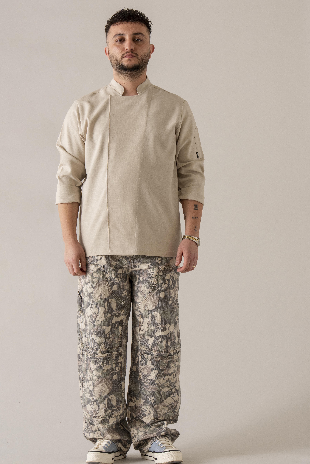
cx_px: 134
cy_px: 222
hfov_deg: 10.2
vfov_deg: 15.2
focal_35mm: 135
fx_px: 1742
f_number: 11
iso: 320
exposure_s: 1/160
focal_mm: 112
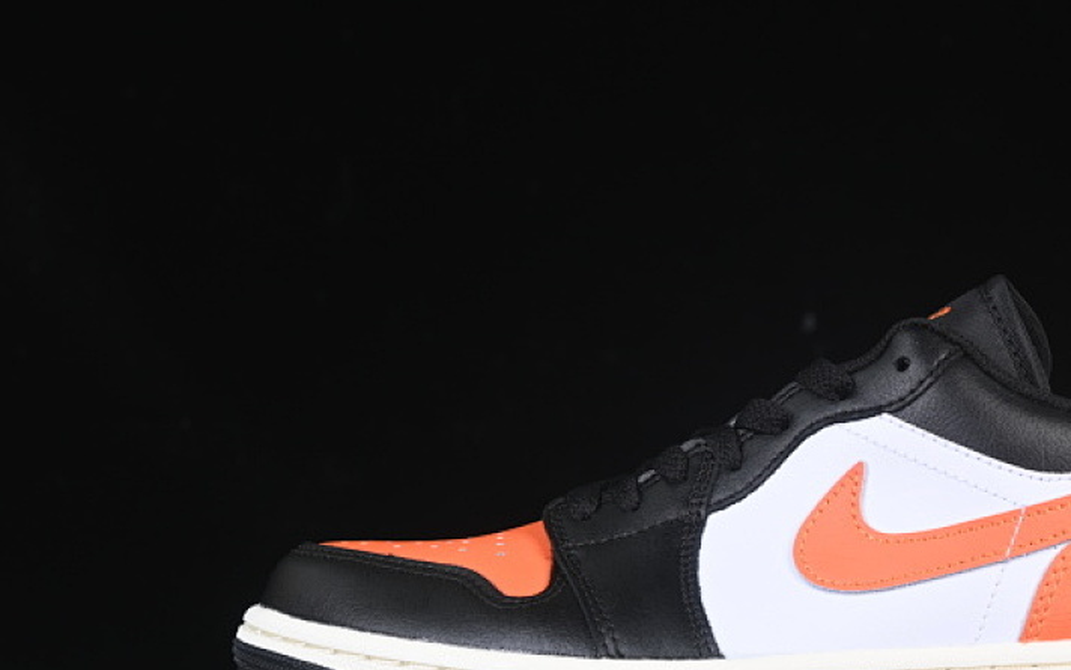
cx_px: 776
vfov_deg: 11.3
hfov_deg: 17.9
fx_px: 3386
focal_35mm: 116
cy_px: 420
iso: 160
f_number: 6.3
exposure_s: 1/60
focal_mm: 50
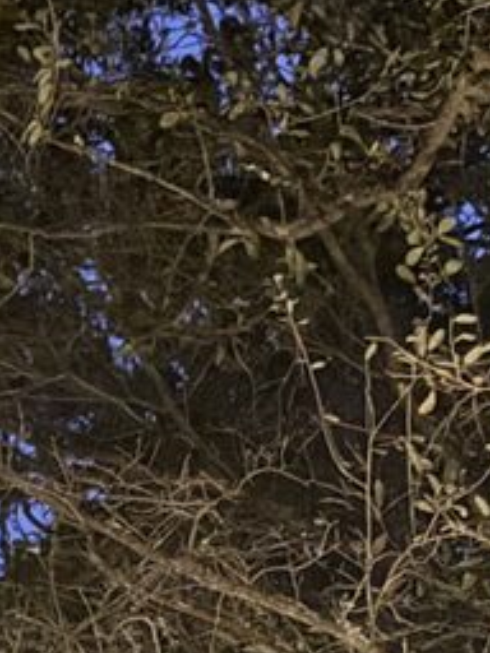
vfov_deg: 9.9
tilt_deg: -1.0
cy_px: 1969
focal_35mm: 150
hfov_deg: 9.0
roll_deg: -0.5
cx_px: 1156
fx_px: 2831
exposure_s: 1/20
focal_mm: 6.76
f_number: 1.78
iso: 1600
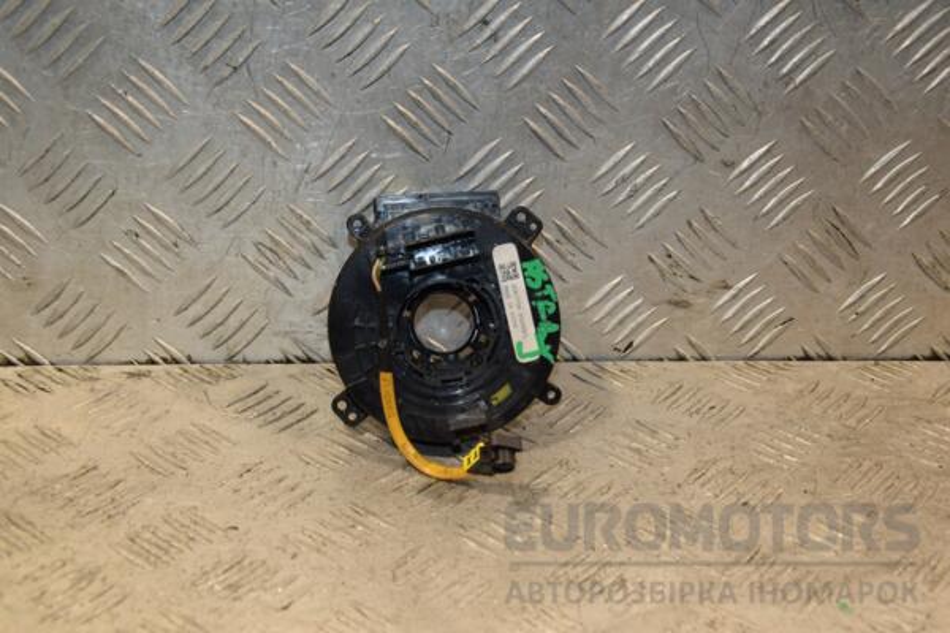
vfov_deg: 25.8
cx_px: 475
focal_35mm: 52
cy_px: 316
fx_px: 1385
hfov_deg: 37.9
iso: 800
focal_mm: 35
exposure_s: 1/200
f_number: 6.3
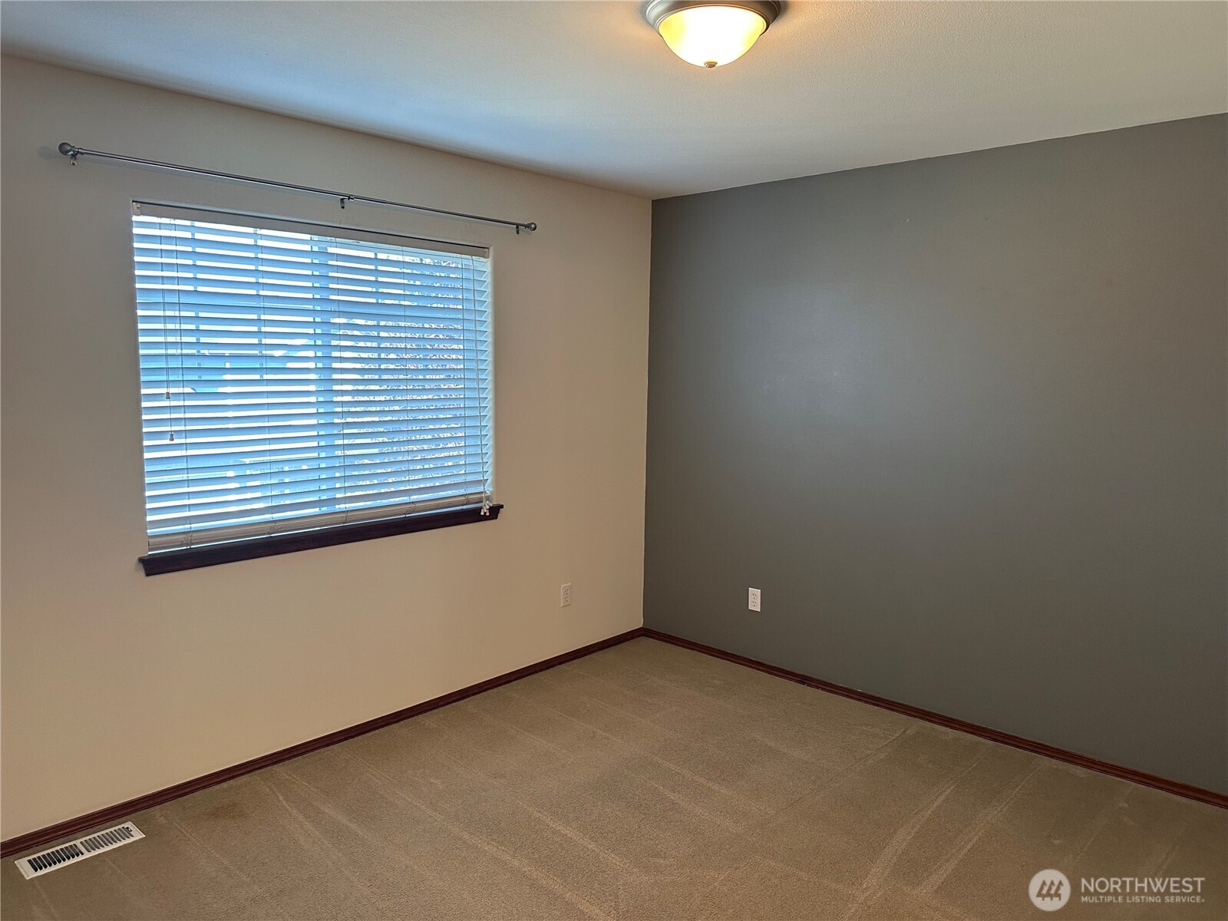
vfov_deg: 56.8
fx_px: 851
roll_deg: -0.5
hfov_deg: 71.6
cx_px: 614
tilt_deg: -7.0
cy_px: 460
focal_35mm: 24
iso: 200
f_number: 1.78
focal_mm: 6.86
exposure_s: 1/120
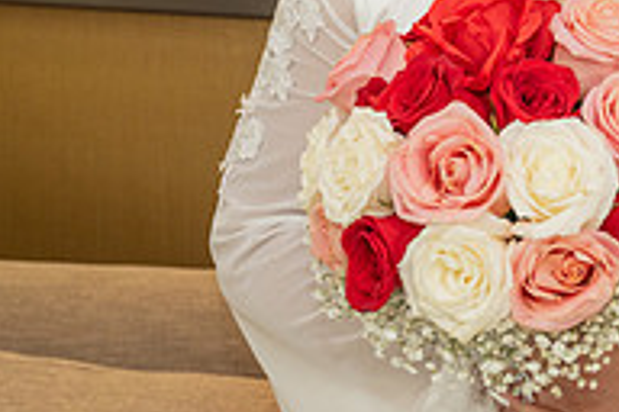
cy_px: -85
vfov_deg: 10.9
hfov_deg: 16.1
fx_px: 2132
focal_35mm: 124
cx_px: 671
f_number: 4
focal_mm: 41
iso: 800
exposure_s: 1/160
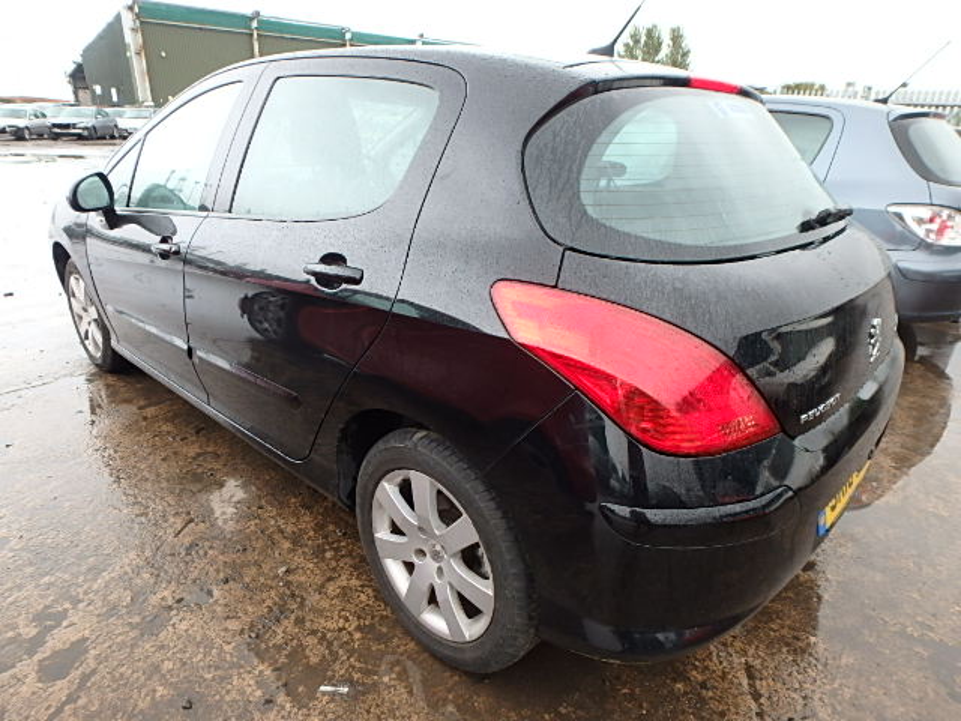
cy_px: 360
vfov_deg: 63.4
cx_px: 480
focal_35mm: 21
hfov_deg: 79.0
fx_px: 583
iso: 125
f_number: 3.5
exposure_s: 1/125
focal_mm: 3.7
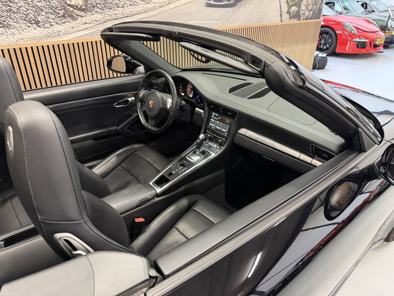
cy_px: 148
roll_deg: -1.1
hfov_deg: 71.6
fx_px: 273
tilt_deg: -29.2
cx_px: 197
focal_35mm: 24
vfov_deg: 56.8
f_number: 1.78
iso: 640
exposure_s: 1/33
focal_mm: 6.76
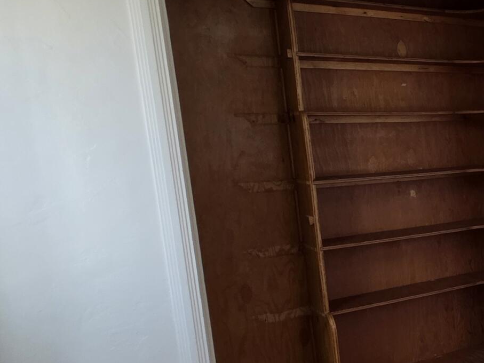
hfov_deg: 28.9
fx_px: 601
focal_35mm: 43
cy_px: 218
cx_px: 715
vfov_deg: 33.5
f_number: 1.9
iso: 160
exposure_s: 1/120
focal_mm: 2.2
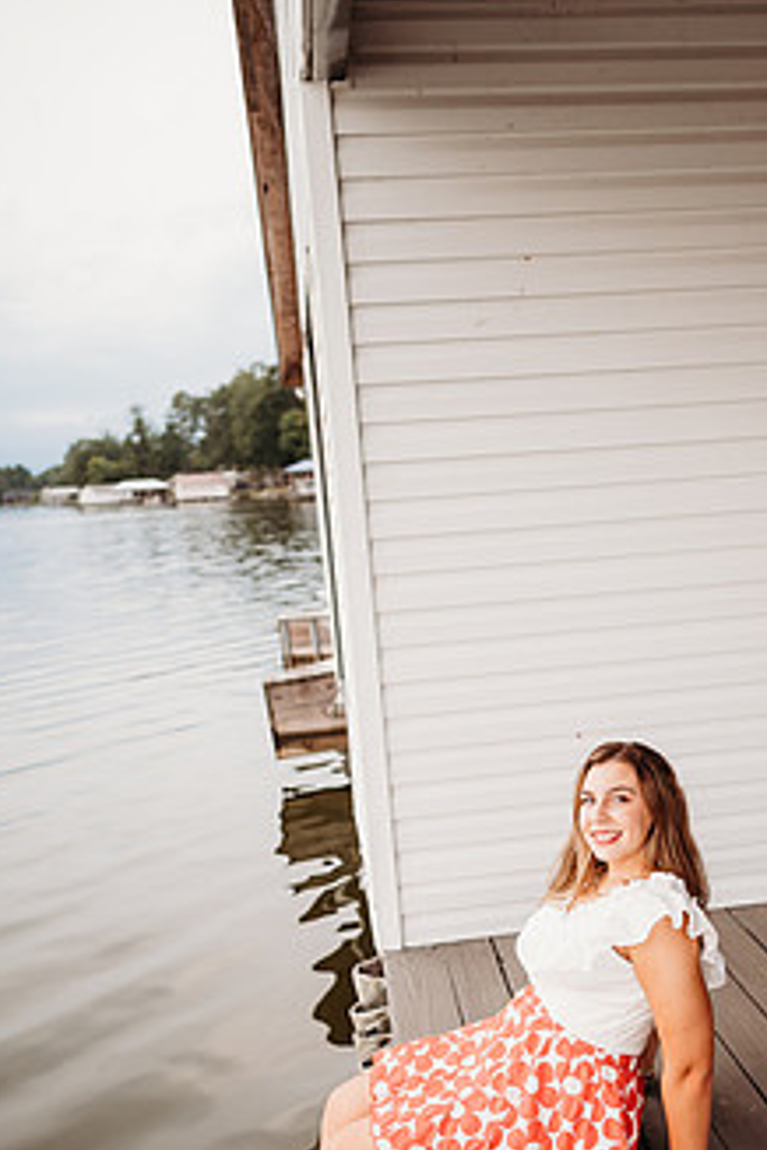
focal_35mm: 33
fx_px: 1055
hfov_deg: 39.7
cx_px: 478
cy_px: 721
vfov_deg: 56.5
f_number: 2.2
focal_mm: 24
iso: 200
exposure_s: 1/400
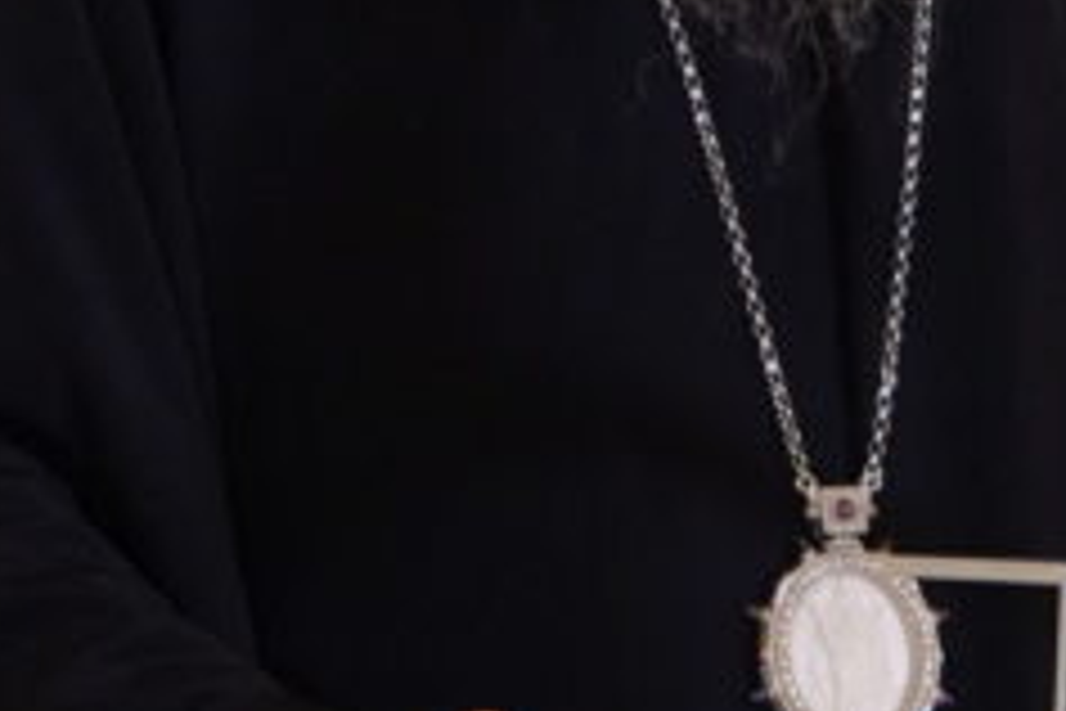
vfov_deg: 1.1
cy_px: -817
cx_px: 828
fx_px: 38343
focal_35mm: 1295
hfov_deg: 1.6
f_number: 4
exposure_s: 1/30
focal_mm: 110.13
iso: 800
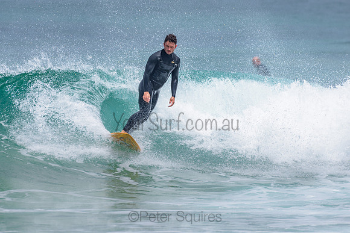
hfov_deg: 3.4
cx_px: 142
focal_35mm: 613
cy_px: 105
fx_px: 5958
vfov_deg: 2.2
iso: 125
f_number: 5.6
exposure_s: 1/2000
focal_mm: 500
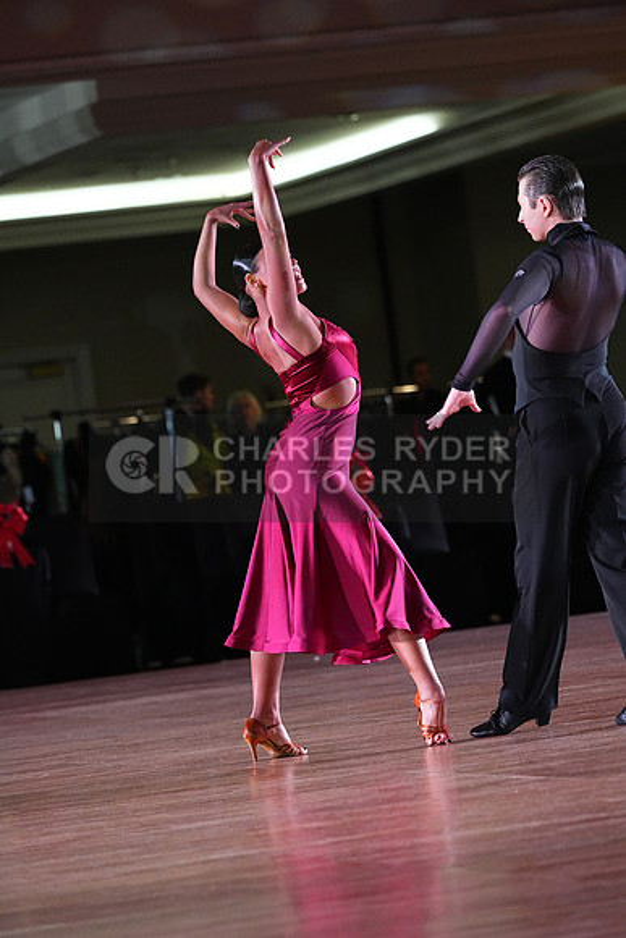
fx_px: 5213
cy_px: 469
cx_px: 313
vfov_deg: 10.3
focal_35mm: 200
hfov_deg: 6.9
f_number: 5
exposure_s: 1/400
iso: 8000
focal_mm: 200
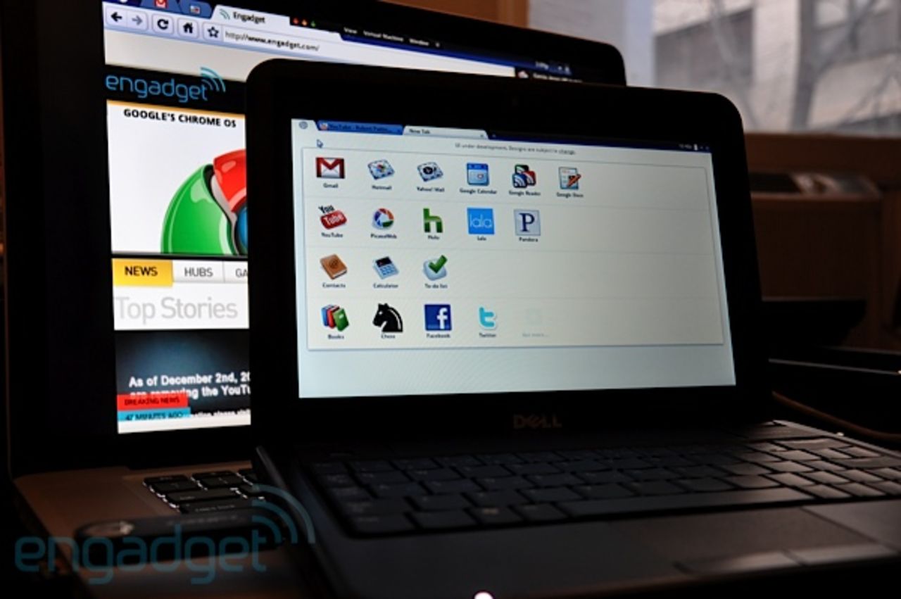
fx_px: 975
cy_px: 300
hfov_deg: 49.6
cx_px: 450
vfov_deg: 34.1
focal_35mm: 39
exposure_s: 1/15
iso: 400
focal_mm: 26
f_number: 6.3
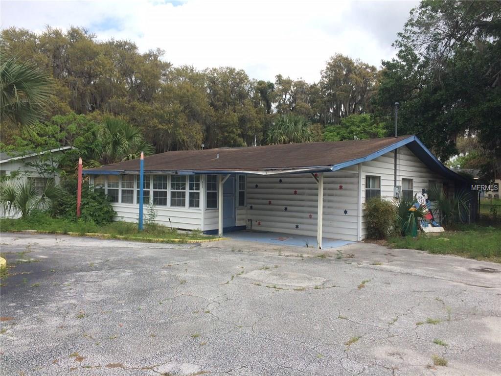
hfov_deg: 61.7
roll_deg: -0.1
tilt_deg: -1.1
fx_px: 420
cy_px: 188
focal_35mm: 29
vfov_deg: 48.2
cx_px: 250
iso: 32
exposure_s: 1/1520
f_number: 2.2
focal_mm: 4.15
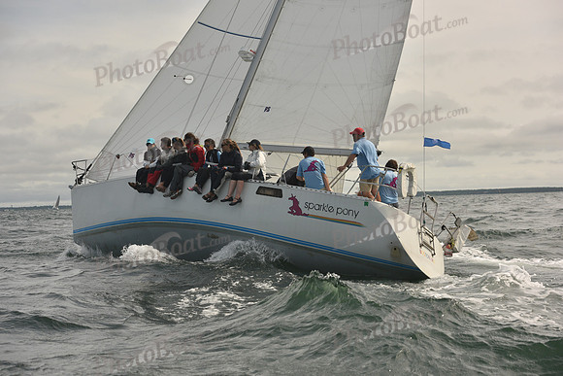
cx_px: 282
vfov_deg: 19.5
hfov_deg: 28.8
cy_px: 188
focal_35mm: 70
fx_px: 1095
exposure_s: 1/1000
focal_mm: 70
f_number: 6.3
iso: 320
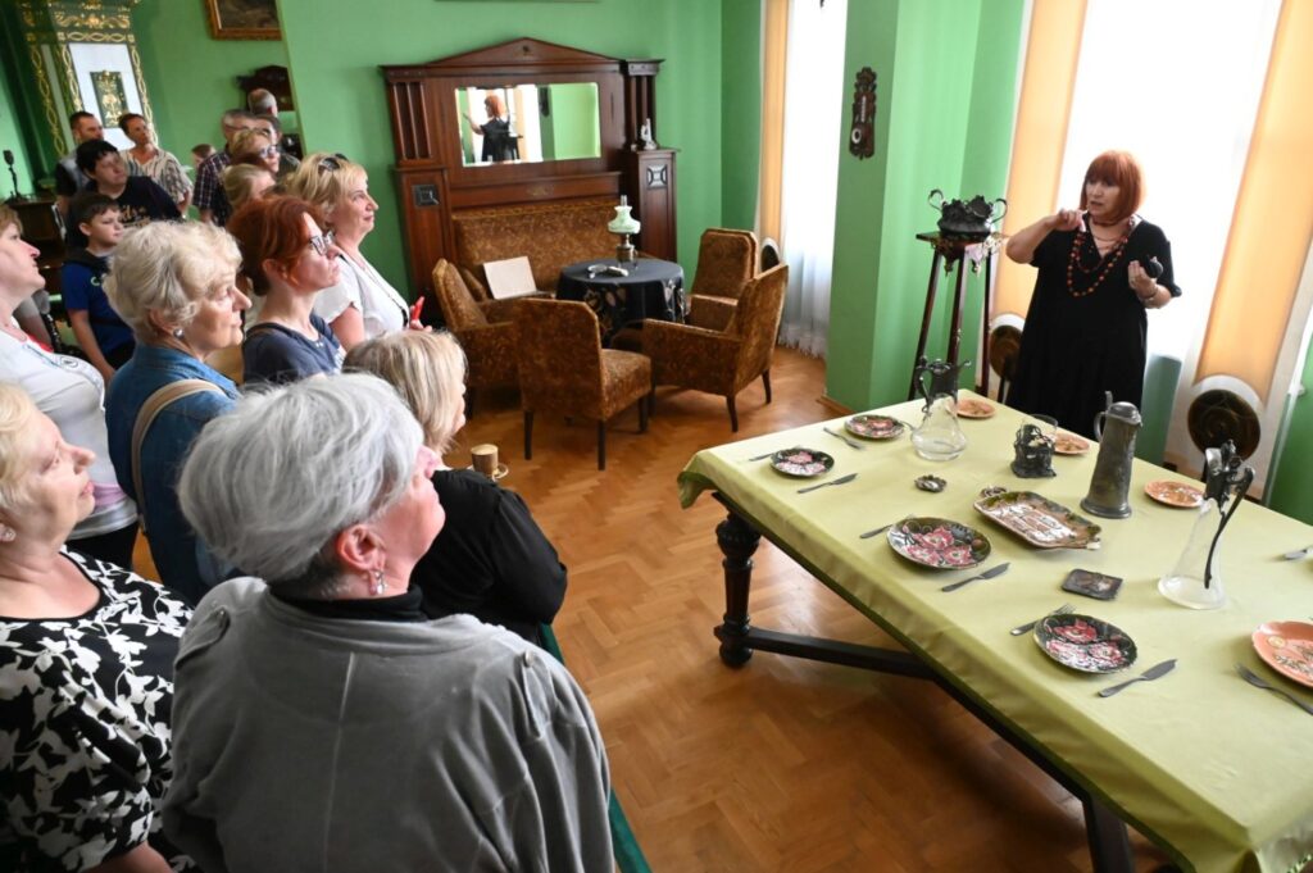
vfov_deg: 53.1
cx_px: 656
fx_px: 875
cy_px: 436
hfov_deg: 73.8
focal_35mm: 24
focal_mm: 24
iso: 10000
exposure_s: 1/100
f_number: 5
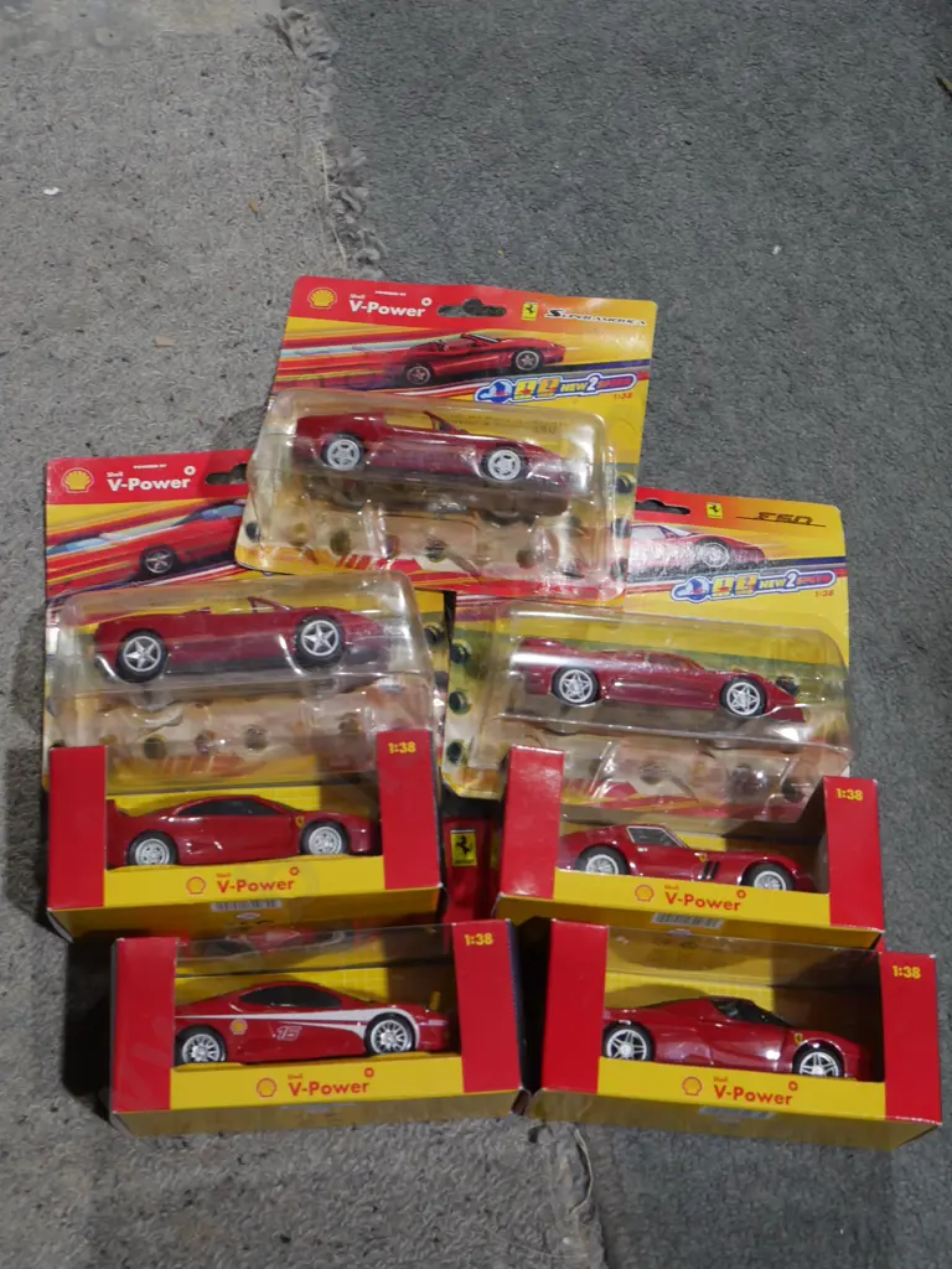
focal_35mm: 46
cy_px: 634
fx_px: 1687
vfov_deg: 41.2
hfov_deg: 31.5
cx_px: 476
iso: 800
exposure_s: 1/60
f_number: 7.1
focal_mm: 23
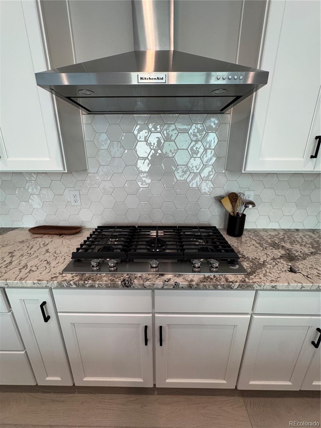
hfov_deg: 85.7
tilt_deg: -17.8
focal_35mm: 14
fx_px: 173
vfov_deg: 102.1
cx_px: 160
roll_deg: +0.2
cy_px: 214
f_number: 2.2
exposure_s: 1/120
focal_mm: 2.22
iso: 200
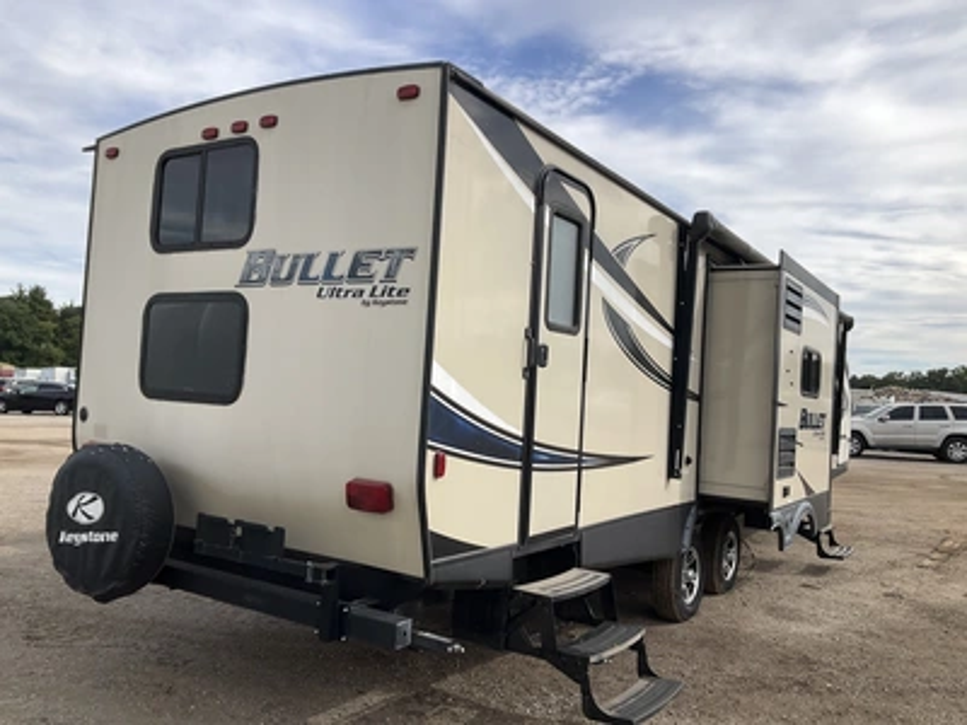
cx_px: 484
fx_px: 810
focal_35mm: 29
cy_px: 362
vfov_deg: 48.2
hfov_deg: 61.7
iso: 25
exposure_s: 1/1786
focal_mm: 3
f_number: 1.8
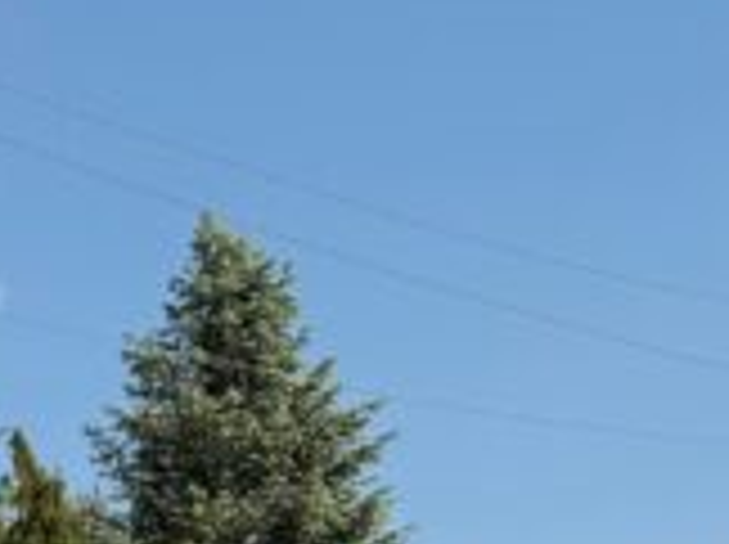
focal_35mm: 152
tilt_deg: +0.4
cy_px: 1025
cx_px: -814
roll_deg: +2.6
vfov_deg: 9.2
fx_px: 3196
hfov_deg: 11.5
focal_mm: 6.76
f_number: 1.78
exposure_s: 1/3953
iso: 80
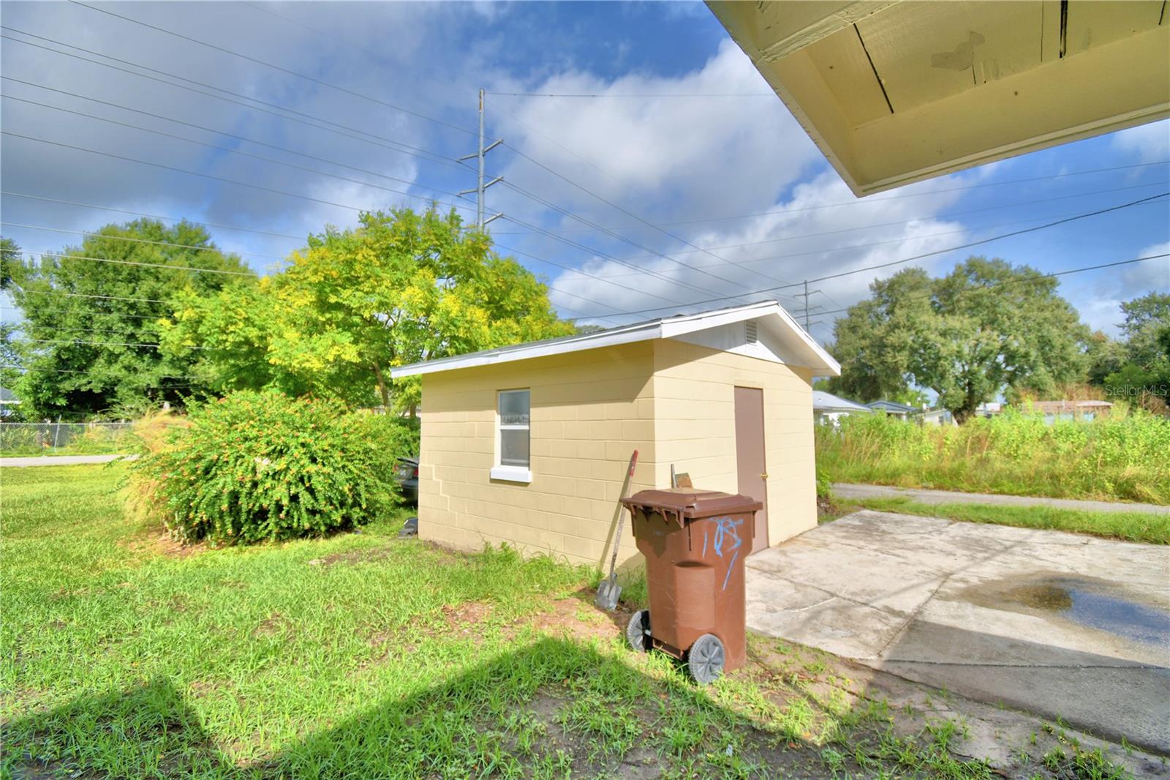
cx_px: 585
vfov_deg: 77.3
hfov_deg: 100.4
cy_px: 390
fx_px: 487
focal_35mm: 15
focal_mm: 10
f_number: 4.5
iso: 100
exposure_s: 1/800
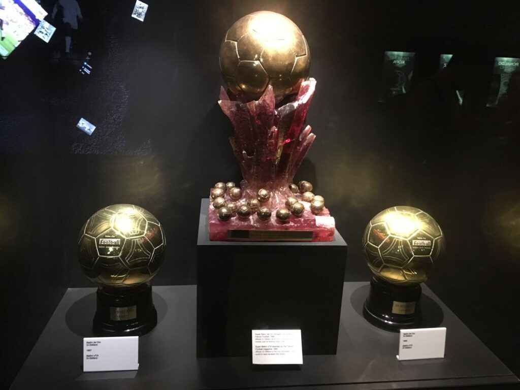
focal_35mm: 29
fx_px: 436
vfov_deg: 48.2
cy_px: 195
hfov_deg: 61.7
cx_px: 260
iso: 320
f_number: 2.2
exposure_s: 1/17
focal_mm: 4.15
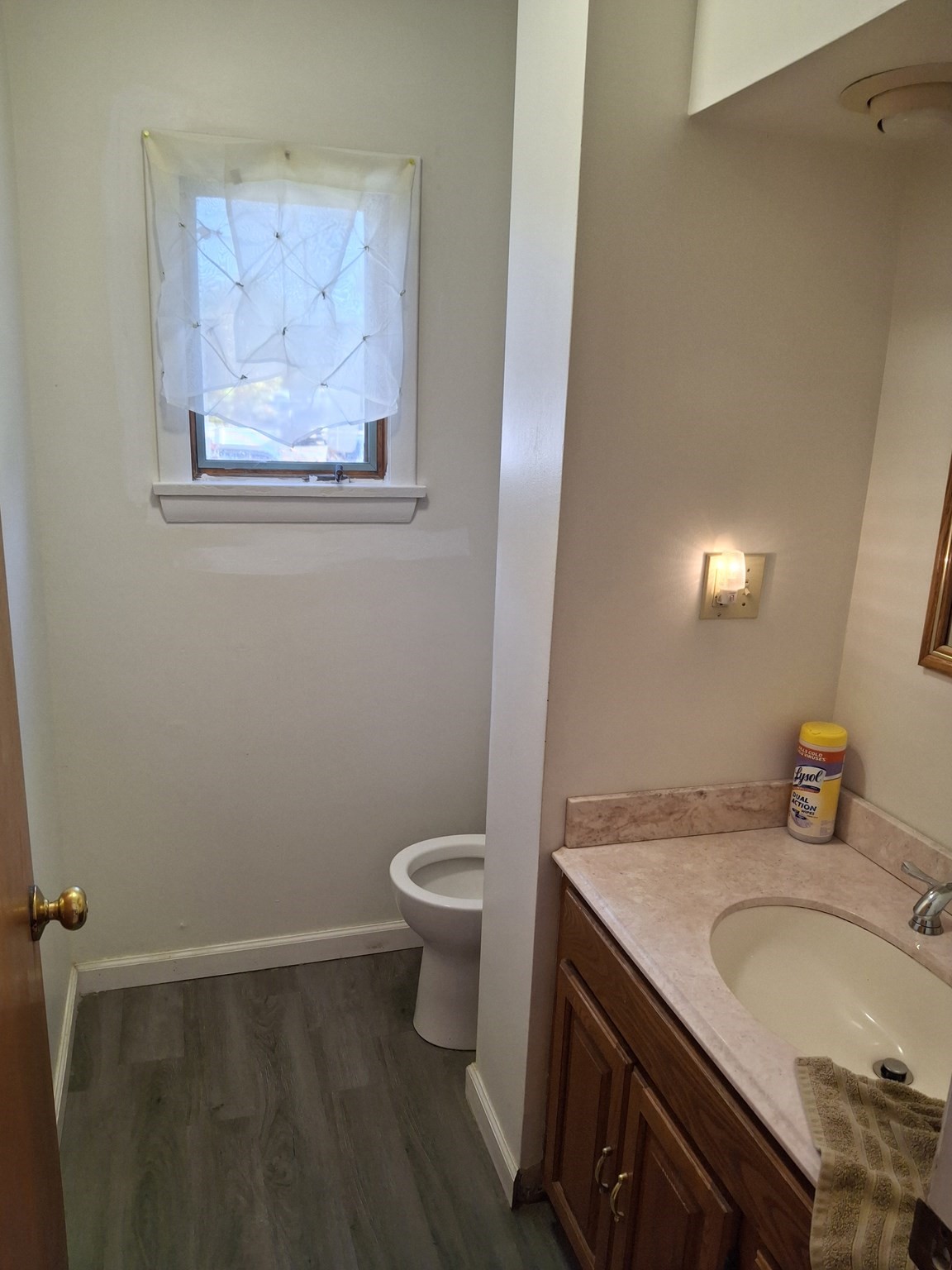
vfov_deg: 69.4
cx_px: 476
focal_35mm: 25
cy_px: 635
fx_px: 917
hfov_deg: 54.9
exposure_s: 1/100
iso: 64
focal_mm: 4.69
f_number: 1.8
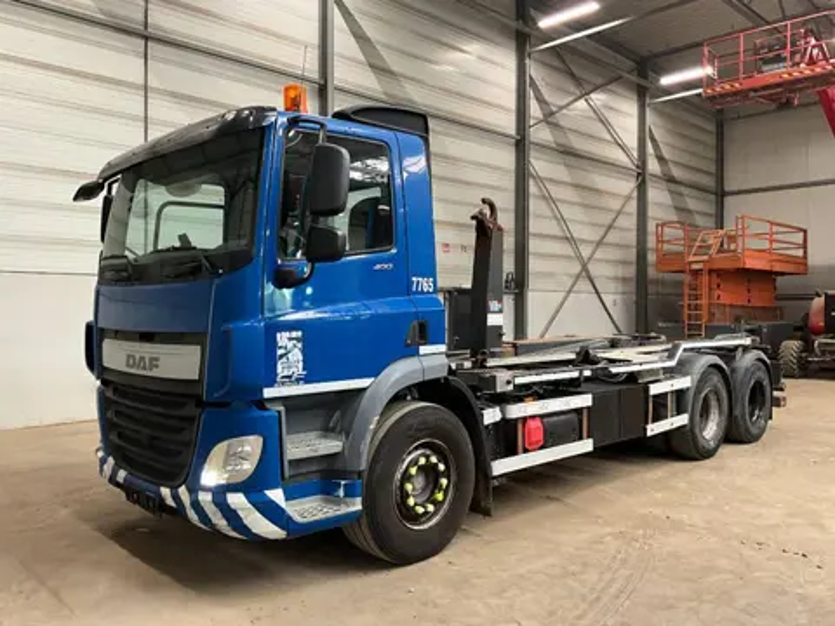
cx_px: 418
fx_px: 700
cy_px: 313
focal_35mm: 29
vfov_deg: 48.2
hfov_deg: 61.7
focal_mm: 3
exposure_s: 1/60
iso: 125
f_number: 1.8
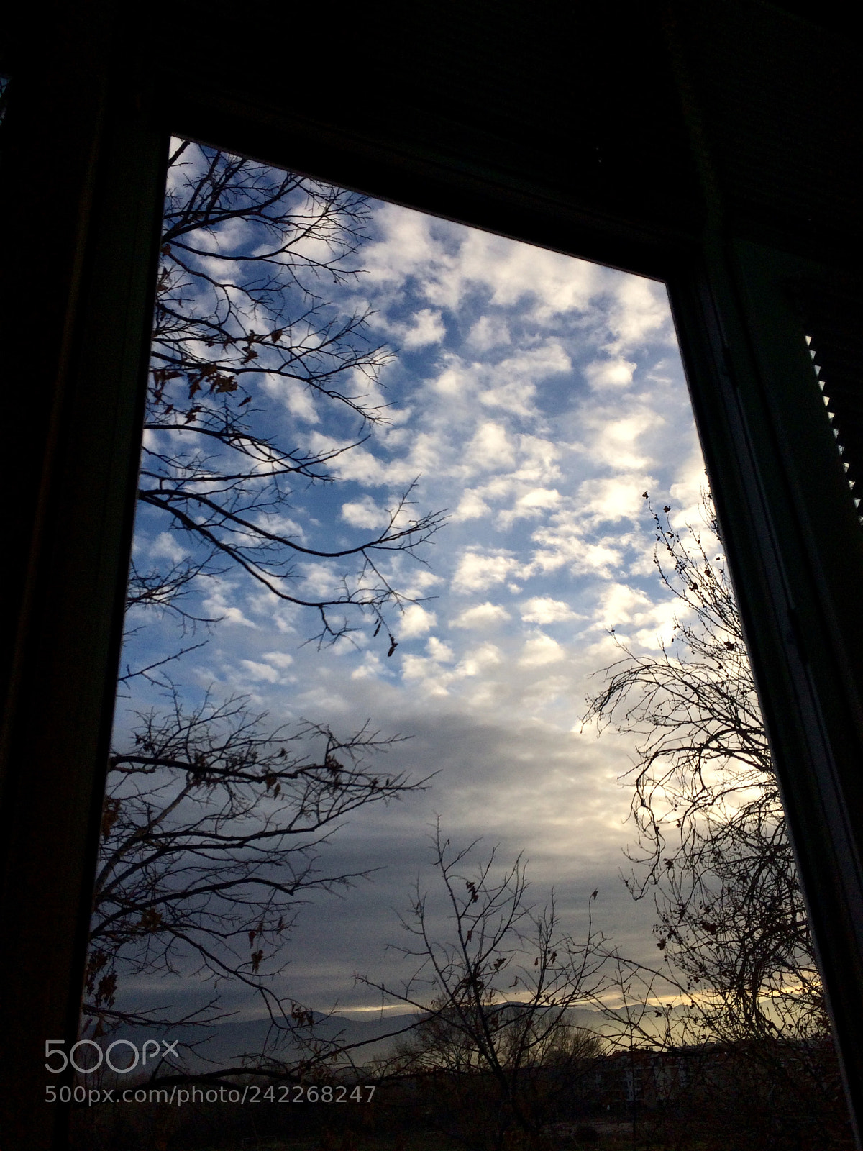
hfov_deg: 48.2
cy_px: 576
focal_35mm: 29
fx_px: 964
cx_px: 432
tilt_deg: +25.0
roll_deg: +5.3
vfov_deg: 61.7
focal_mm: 4.15
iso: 32
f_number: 2.2
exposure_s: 1/2415
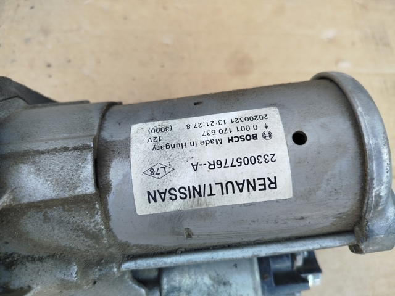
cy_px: 148
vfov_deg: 56.8
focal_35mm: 24
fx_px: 274
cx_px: 198
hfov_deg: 71.6
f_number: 1.7
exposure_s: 1/50
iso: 100
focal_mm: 5.31
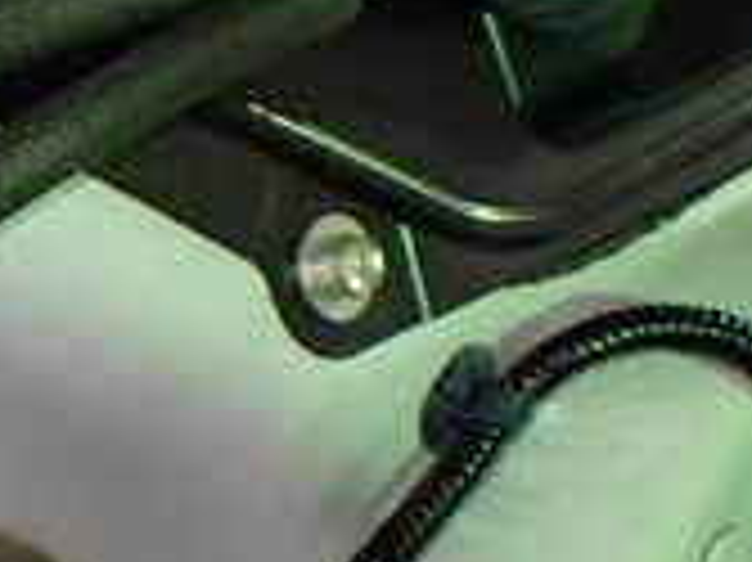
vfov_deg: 13.6
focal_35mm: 108
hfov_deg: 16.1
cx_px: -491
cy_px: 486
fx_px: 2345
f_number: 2.3
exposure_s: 1/50
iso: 800
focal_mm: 5.4
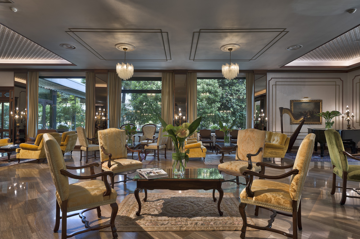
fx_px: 200
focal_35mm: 20
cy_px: 120
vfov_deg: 61.9
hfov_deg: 84.0
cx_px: 180
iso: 125
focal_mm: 20
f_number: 11
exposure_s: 1/13
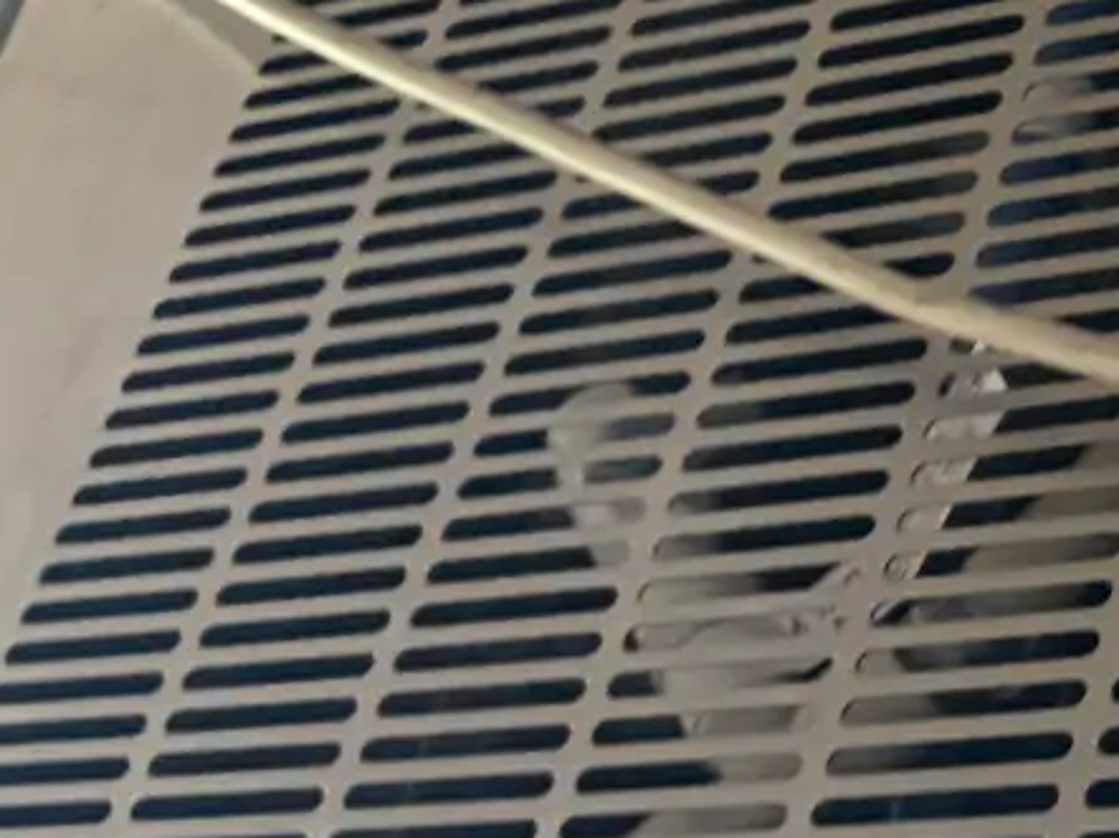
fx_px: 3651
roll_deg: -12.4
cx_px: 1385
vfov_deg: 13.0
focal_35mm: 113
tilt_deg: +34.3
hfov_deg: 16.6
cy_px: 124
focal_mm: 5.96
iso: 640
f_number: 1.6
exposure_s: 1/30
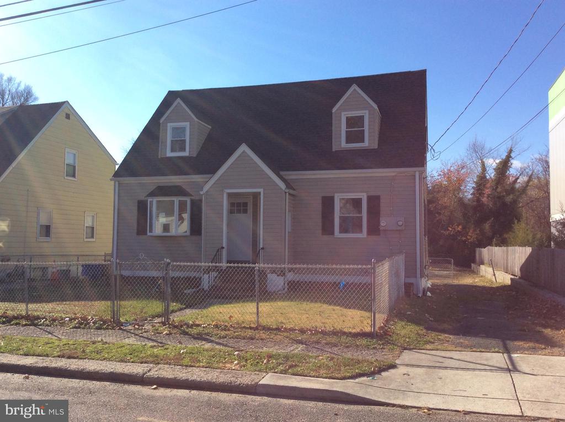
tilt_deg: +3.9
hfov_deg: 56.9
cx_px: 282
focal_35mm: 32
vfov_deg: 44.1
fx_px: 522
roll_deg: +0.3
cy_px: 211
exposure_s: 1/1217
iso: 32
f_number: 2.4
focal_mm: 3.3
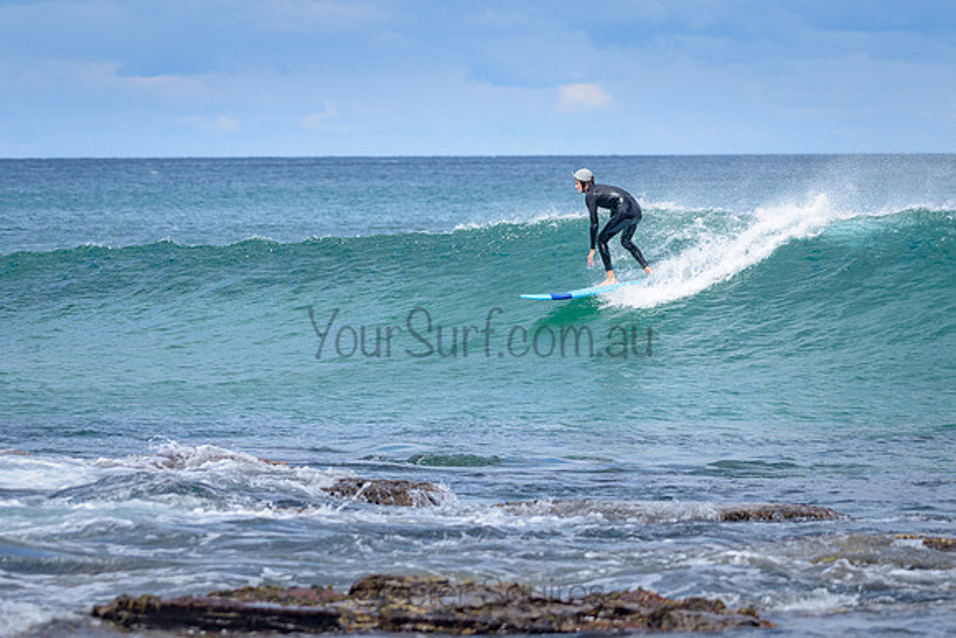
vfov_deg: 5.6
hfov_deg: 8.4
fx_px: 6509
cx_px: 544
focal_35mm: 245
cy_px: 247
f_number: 5.6
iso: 360
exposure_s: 1/2000
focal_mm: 200
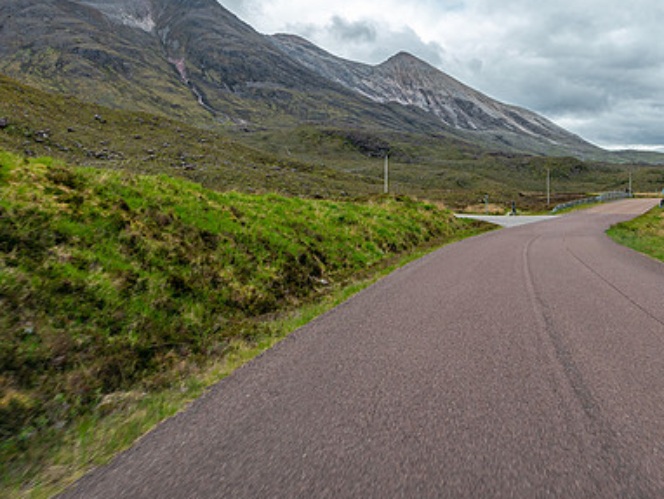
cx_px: 408
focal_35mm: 35
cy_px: 203
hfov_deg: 52.1
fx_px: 672
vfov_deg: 40.6
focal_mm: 8.8
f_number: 5.6
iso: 125
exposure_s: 1/200
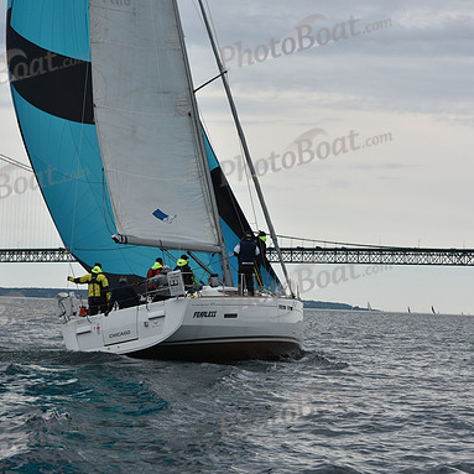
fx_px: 1394
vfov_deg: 19.3
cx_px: 155
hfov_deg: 19.2
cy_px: 236
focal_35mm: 90
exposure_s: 1/800
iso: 250
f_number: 7.1
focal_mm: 70
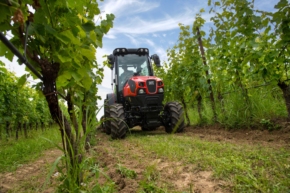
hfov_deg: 73.7
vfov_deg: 53.1
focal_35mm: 24
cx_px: 145
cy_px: 96
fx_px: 193
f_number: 8
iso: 320
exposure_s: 1/500
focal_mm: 24
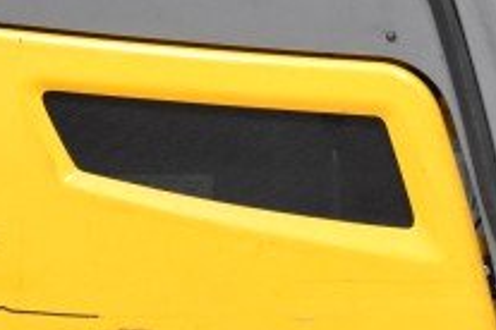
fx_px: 2397
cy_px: -201
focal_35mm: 174
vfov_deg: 7.7
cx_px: 371
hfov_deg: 11.8
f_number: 5
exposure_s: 1/30
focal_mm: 20
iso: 1600
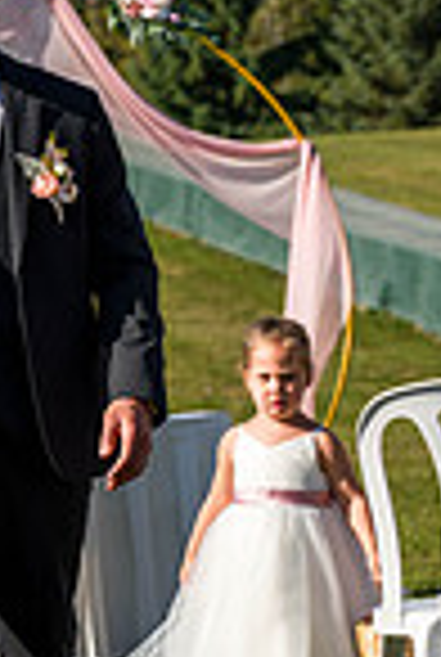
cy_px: 351
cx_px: -90
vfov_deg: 8.1
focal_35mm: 255
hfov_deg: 5.4
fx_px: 4663
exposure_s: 1/1600
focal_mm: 83
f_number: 5
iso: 250
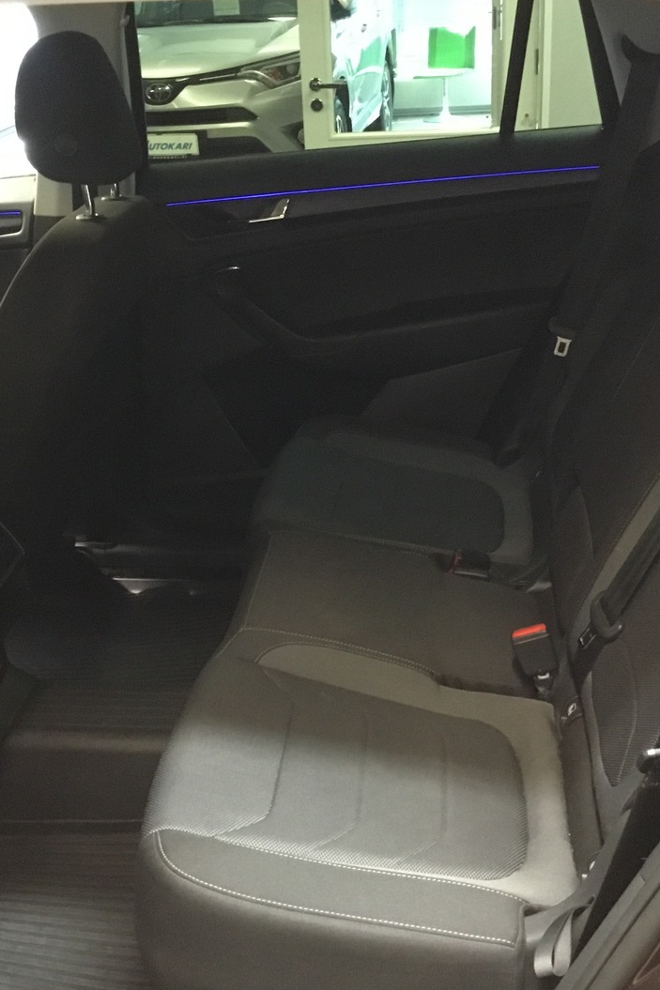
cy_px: 493
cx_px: 307
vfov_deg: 44.5
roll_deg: +4.3
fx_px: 1210
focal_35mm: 44
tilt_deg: -23.1
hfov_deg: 30.5
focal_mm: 3.3
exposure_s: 1/17
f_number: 2.4
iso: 500
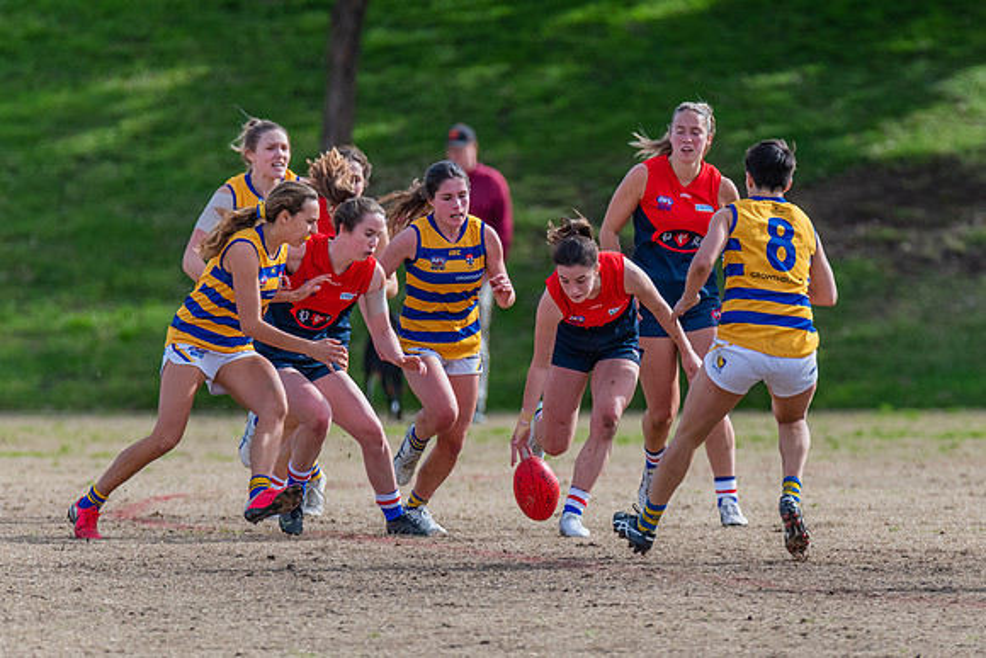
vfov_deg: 1.6
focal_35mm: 875
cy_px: 332
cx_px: 554
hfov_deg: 2.4
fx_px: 23965
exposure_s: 1/1600
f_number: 7.1
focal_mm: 600
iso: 800
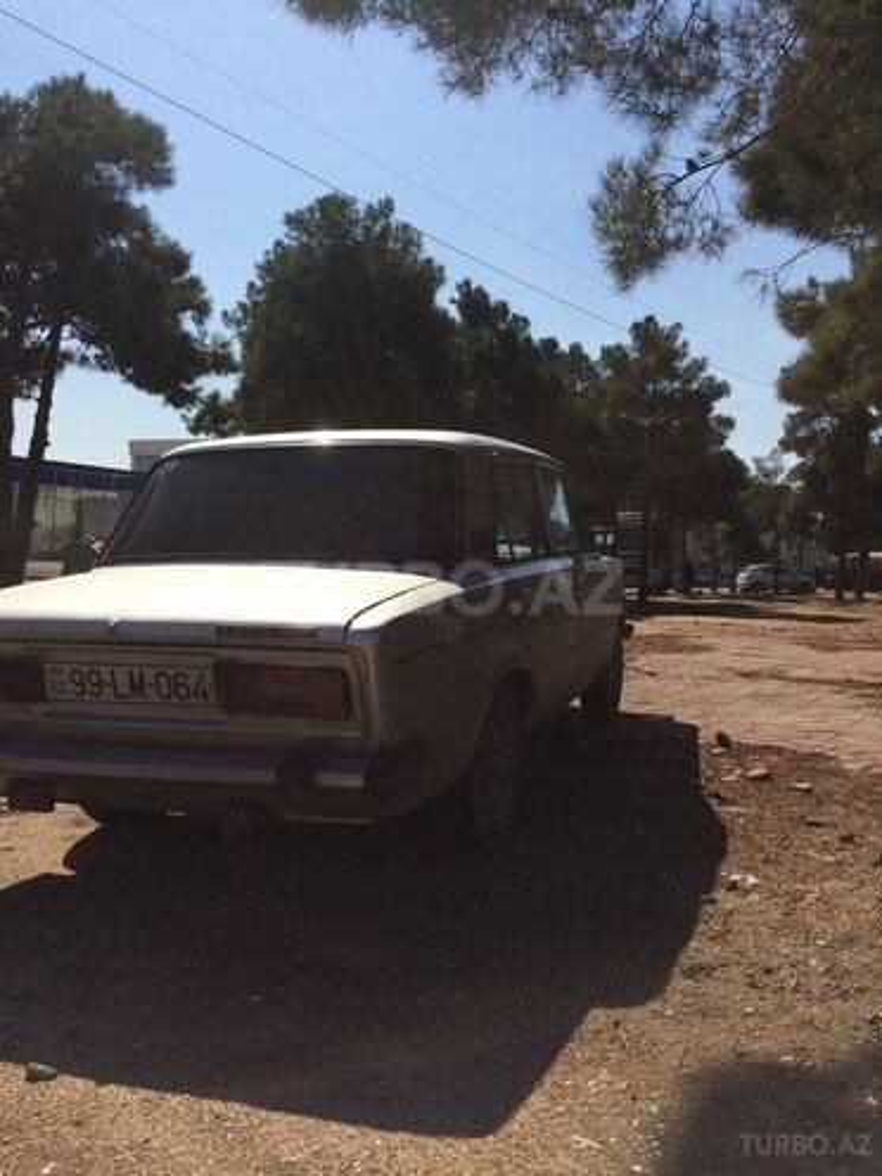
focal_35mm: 29
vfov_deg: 61.7
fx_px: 985
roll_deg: -1.9
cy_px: 588
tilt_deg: -1.8
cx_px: 441
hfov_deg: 48.2
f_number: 2.2
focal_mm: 4.15
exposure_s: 1/4566
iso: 40
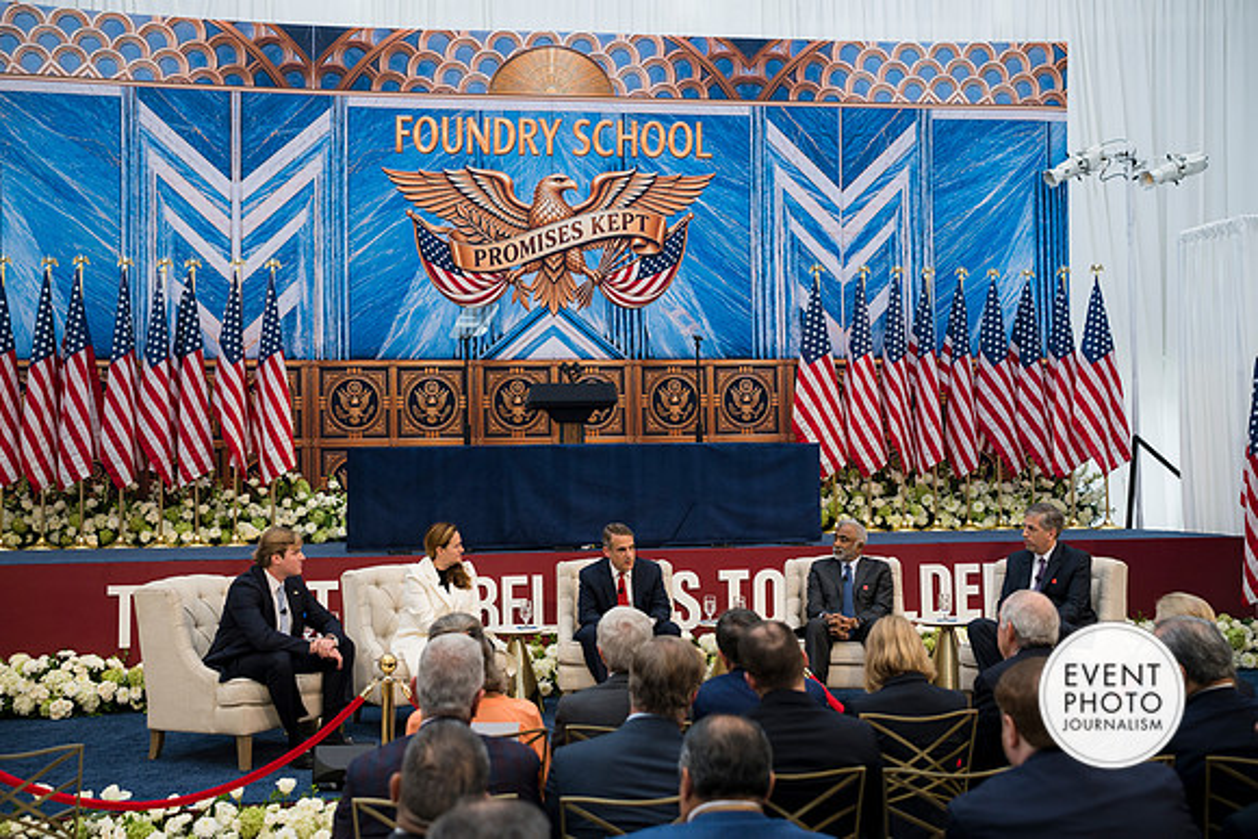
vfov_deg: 35.1
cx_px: 629
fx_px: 1328
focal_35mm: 38
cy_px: 420
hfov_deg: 50.7
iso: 280
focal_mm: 38
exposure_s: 1/200
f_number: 2.8
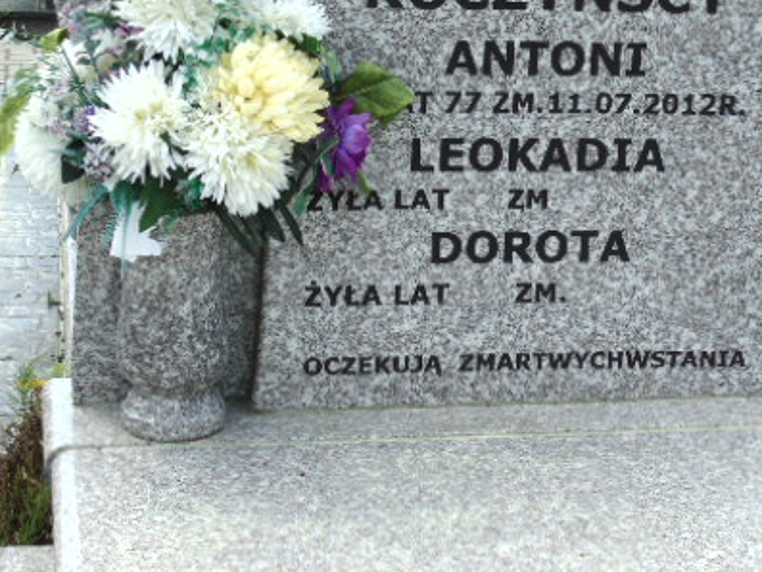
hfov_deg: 22.5
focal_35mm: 87
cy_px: 236
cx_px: 426
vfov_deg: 17.0
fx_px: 1916
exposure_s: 1/250
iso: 80
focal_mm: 9.6
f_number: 4.3
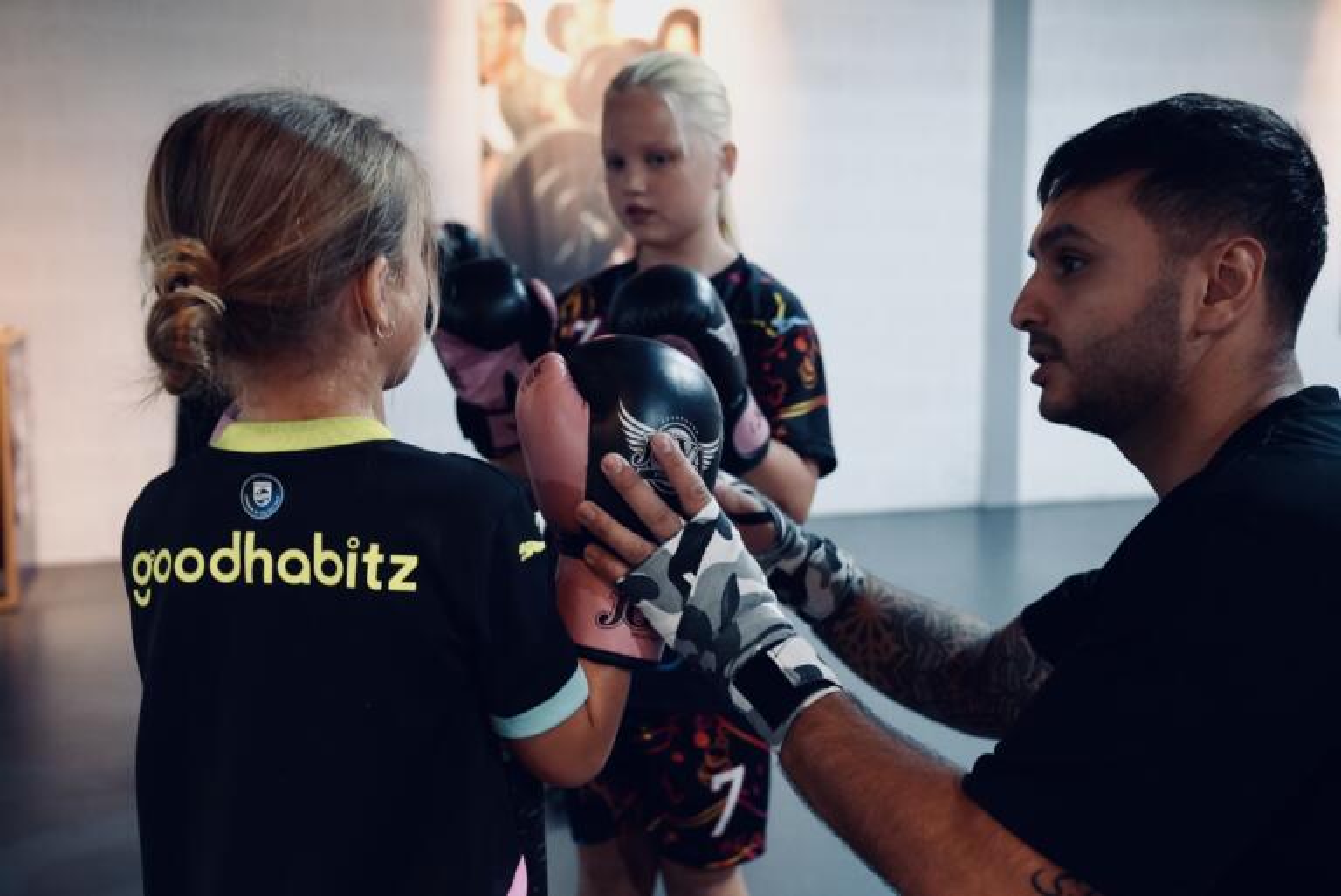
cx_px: 670
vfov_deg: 32.7
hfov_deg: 47.4
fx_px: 1528
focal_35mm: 41
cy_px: 448
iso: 8000
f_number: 4
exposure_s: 1/160
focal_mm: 41
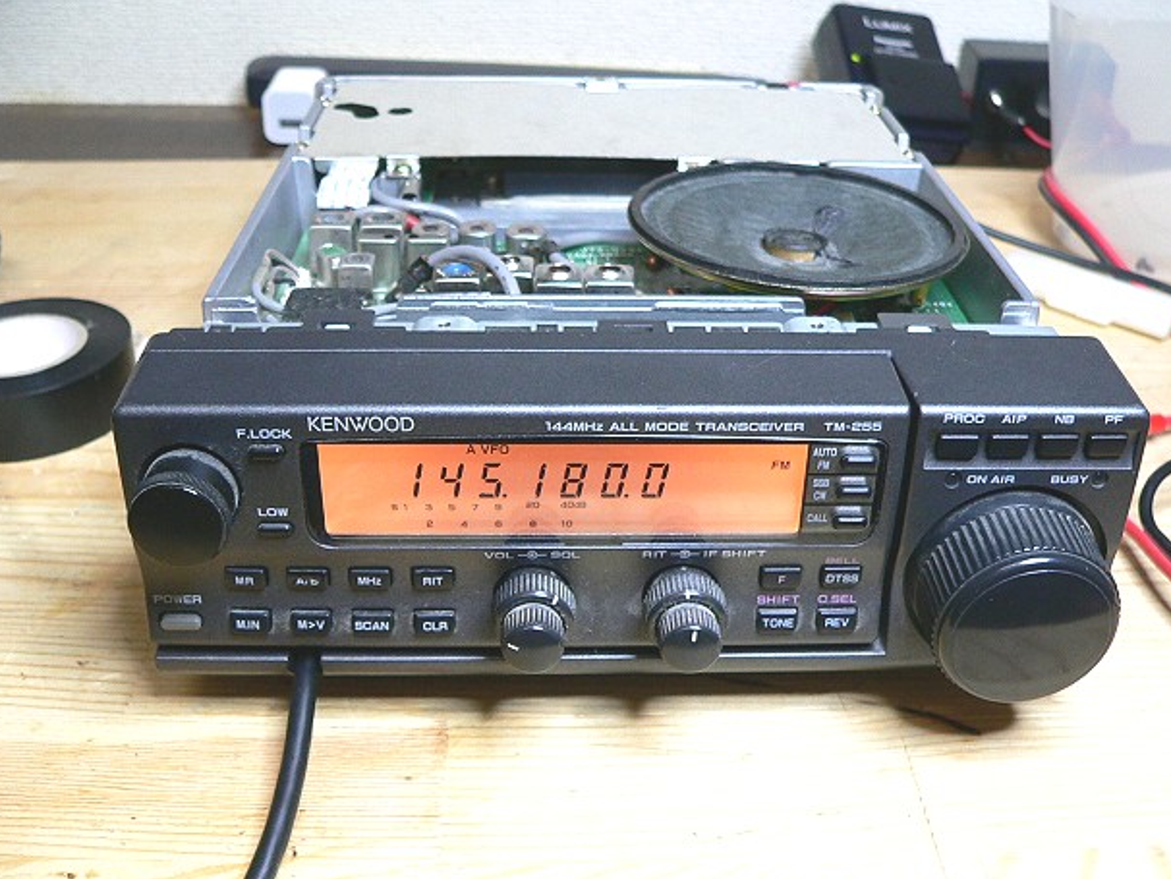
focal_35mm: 38
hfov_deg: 49.0
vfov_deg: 37.7
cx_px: 605
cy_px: 462
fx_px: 1286
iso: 200
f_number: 2.8
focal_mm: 6
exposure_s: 1/25
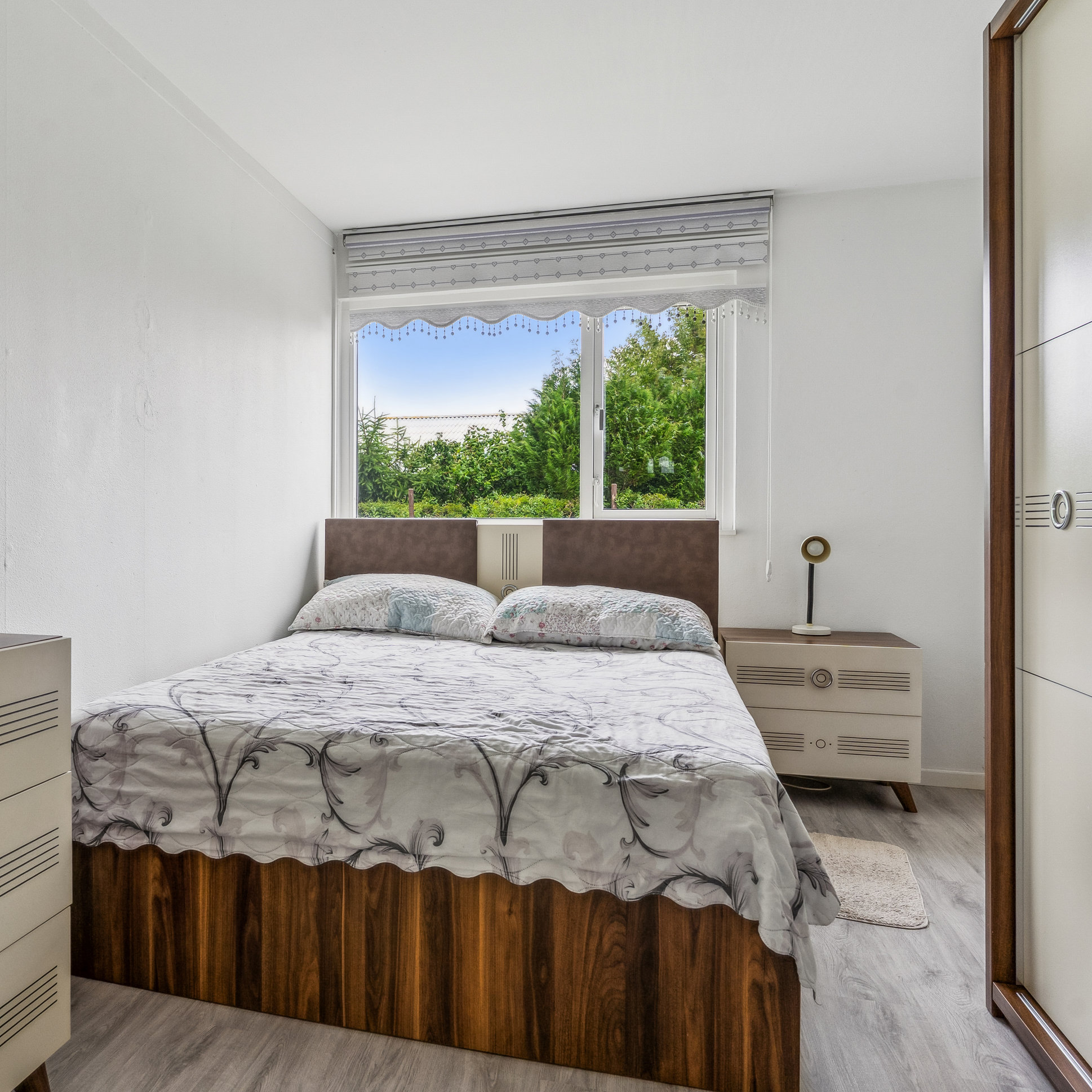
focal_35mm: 25
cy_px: 533
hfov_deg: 61.7
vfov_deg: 62.9
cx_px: 381
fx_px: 892
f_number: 6.7
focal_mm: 19
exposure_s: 1/125
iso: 320
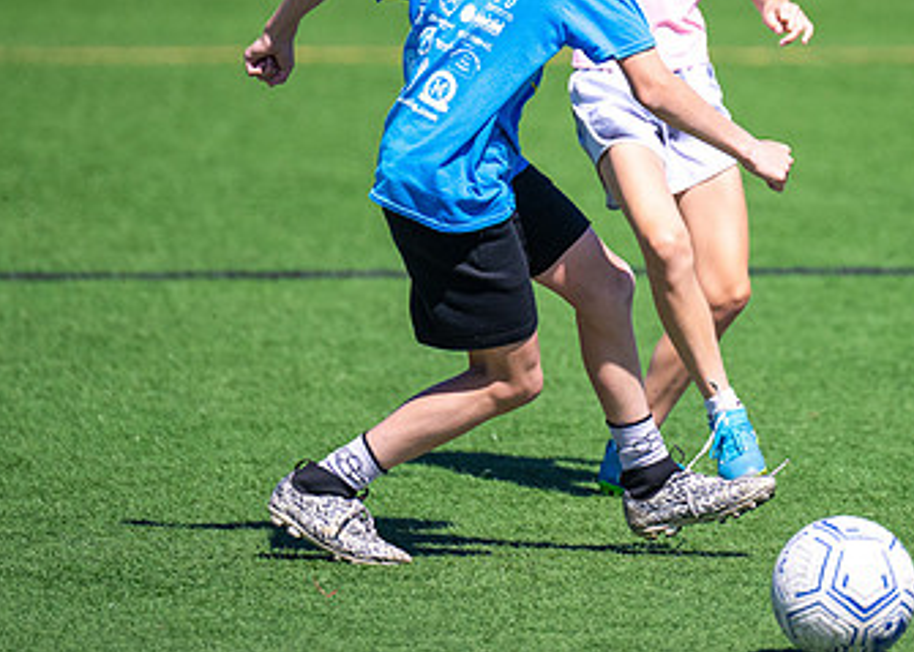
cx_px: 661
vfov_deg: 2.9
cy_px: 124
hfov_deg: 4.0
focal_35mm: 504
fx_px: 13078
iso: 500
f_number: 2.8
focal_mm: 200
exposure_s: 1/8000
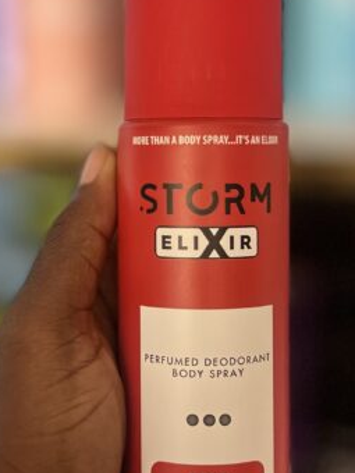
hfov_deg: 42.8
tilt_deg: -16.6
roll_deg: +3.5
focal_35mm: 33
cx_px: 206
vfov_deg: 55.3
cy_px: 258
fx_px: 451
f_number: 1.5
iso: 125
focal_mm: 5.7
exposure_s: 1/69
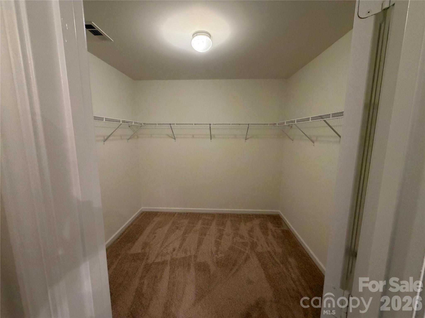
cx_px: 212
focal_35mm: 14
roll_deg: -0.2
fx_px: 172
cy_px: 159
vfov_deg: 85.7
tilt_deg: -7.9
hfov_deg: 102.1
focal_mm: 2.22
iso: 400
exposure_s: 1/60
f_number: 2.2
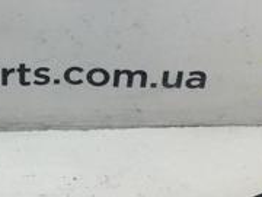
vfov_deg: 14.3
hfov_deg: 18.7
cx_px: 25
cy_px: 58
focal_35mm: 103
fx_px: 780
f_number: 2.2
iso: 32
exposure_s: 1/100
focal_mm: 4.15
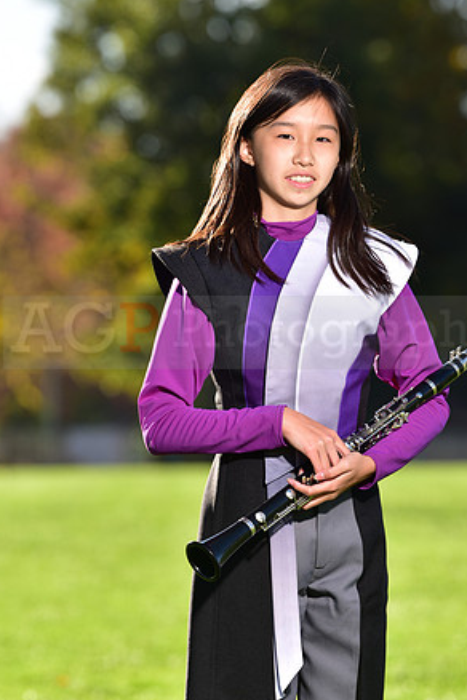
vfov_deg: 7.8
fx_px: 5156
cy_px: 318
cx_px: 289
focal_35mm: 265
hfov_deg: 5.2
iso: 80
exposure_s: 1/250
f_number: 5
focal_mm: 200
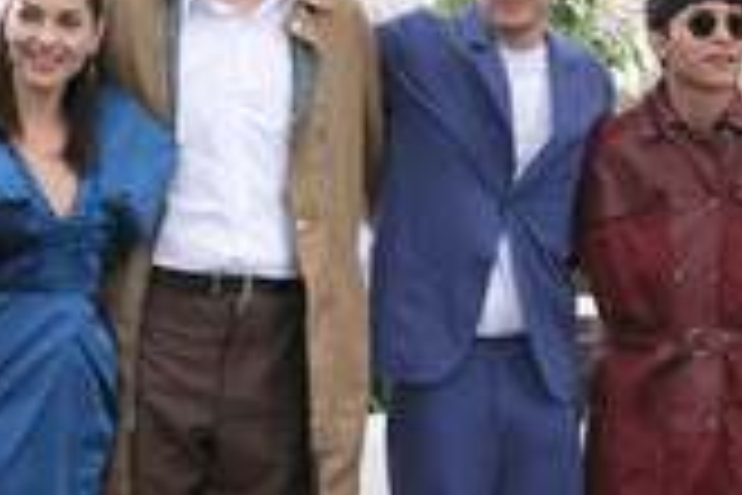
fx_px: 2762
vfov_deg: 10.2
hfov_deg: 15.3
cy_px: 387
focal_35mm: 134
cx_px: 411
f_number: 6.4
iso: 400
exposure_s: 1/200
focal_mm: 32.5
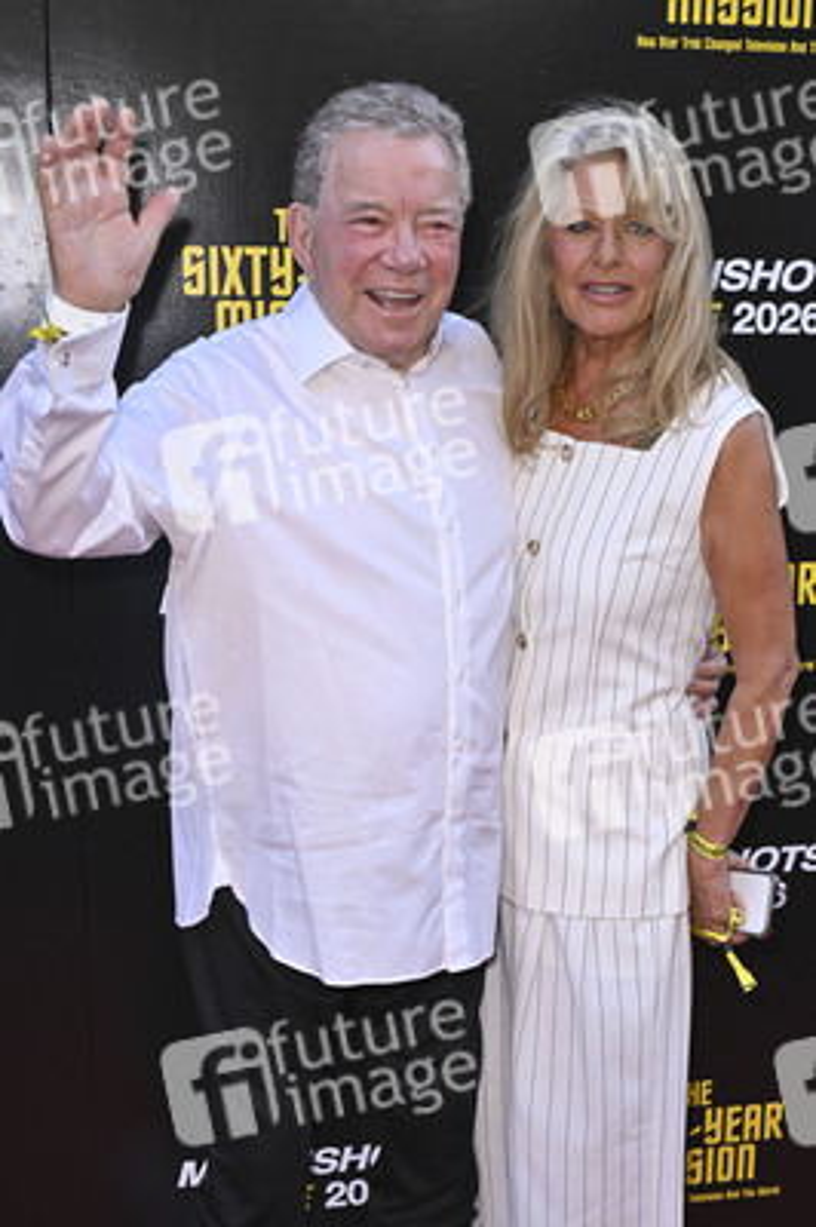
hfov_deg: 37.8
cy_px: 614
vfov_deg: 54.5
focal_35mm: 35
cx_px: 408
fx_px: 1192
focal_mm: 35
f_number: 6.3
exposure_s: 1/250
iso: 1000
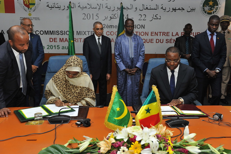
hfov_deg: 55.8
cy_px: 77
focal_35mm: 34
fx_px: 218
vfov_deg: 38.8
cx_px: 116
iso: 2500
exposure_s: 1/160
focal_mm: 34
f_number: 5.6
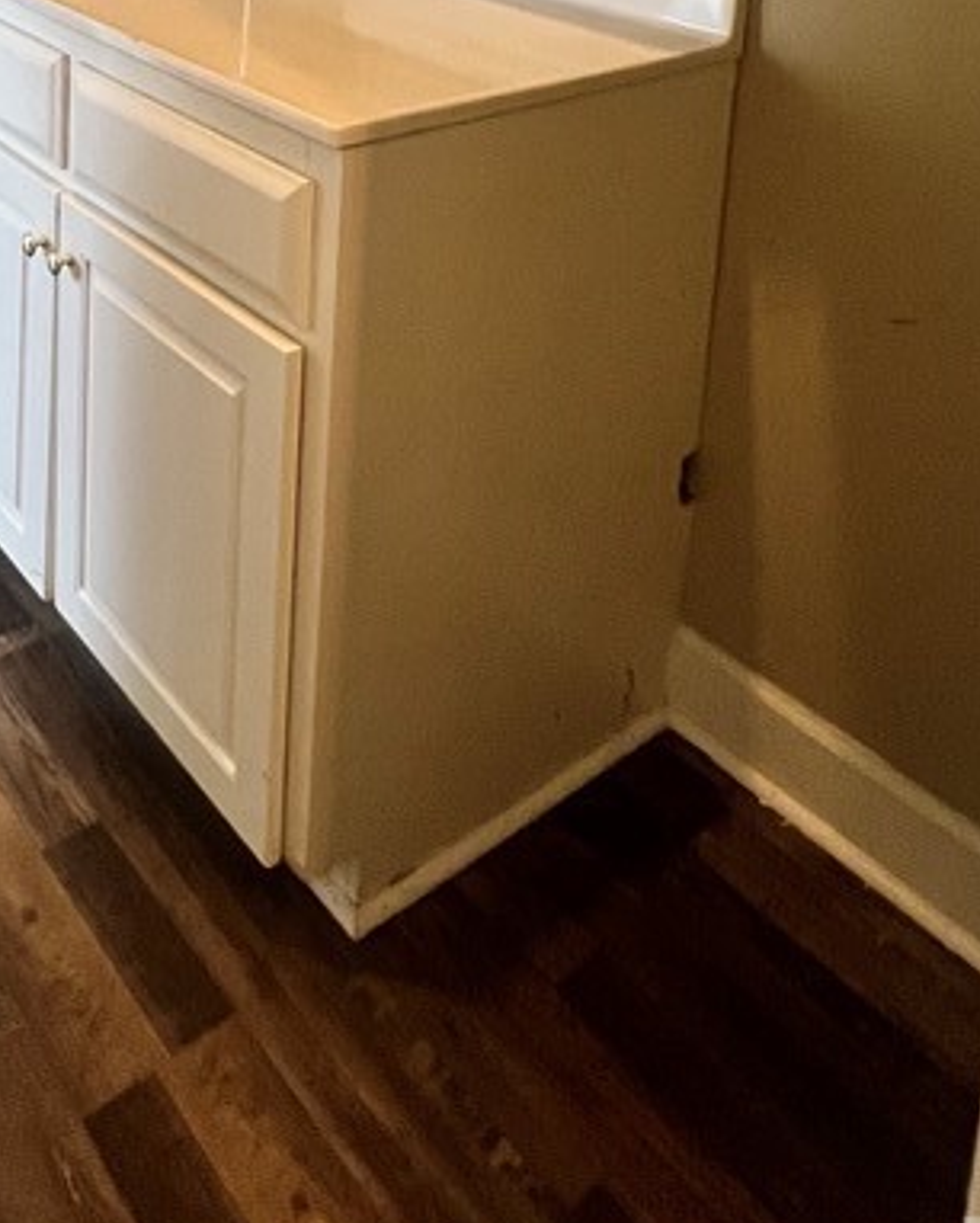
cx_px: 173
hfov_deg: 41.2
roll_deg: -1.8
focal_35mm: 34
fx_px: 1232
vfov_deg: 42.0
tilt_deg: -9.2
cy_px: -115
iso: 320
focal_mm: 1.57
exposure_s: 1/60
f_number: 1.8
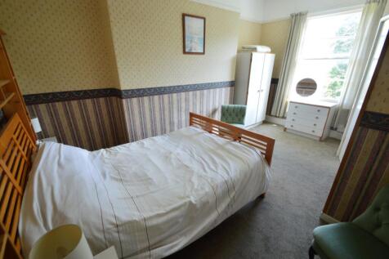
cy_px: 130
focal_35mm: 15
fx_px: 162
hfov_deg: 100.4
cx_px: 194
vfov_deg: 77.3
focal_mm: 10
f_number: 8
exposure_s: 1/60
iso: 720
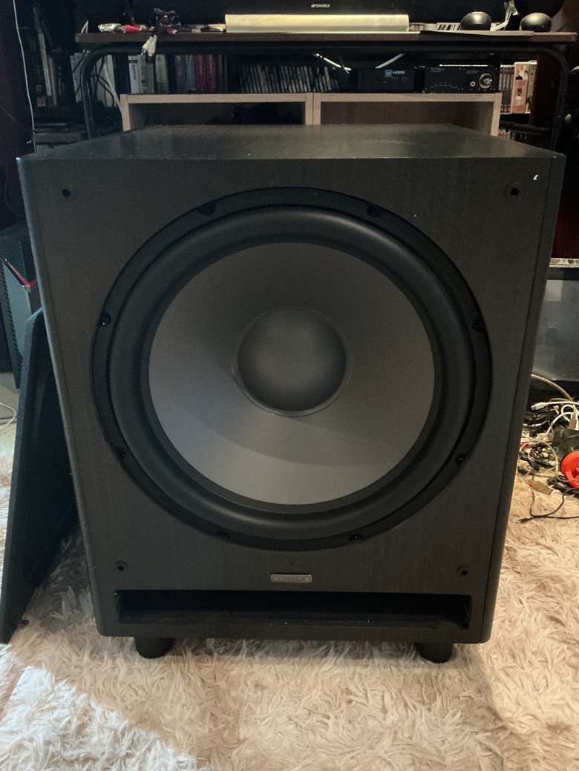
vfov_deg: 61.7
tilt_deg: -26.1
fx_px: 647
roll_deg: +1.4
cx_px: 290
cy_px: 386
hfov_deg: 48.2
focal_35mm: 29
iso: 640
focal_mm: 3
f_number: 1.8
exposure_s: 1/20
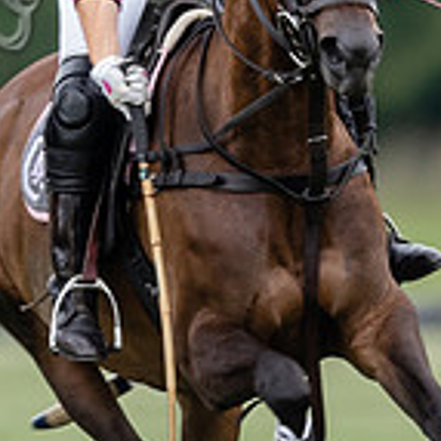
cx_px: -10
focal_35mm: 3405
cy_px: 79
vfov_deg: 0.5
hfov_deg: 0.5
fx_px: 49078
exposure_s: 1/500
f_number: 4
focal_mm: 500
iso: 500
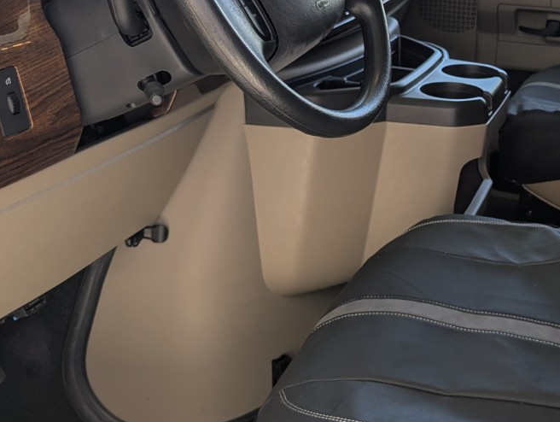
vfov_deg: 28.2
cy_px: 106
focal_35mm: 51
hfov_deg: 36.0
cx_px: 458
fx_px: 826
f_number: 1.85
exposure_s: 1/740
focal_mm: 6.81
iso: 37
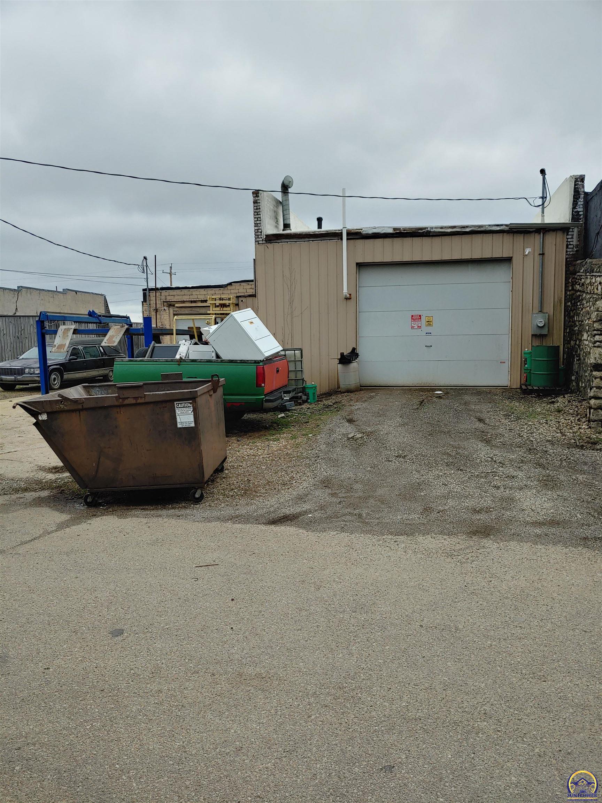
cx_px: 301
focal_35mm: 26
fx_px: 603
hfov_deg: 53.1
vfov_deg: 67.3
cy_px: 402
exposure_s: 1/885
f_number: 1.8
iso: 50
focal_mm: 4.36
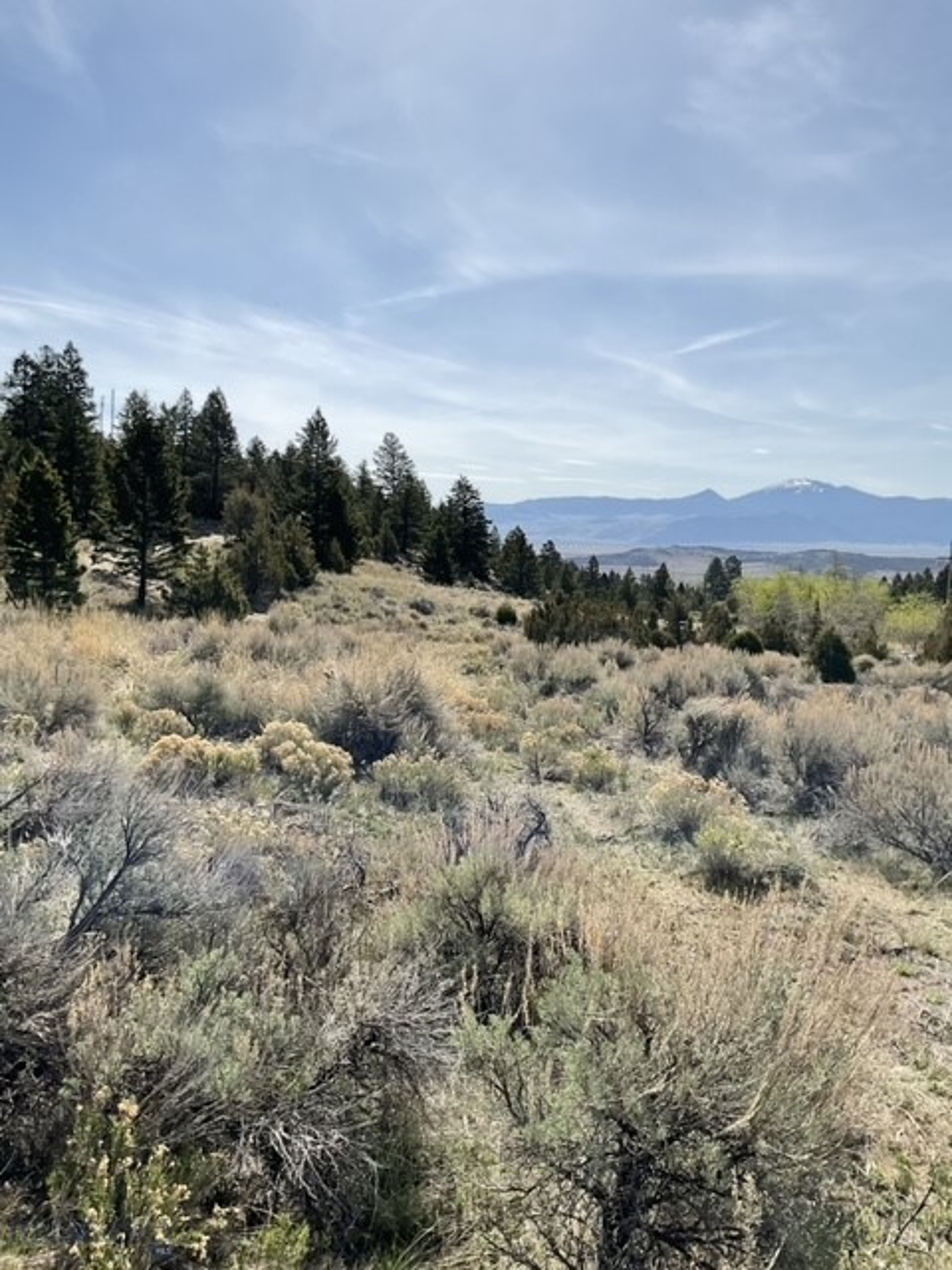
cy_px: 635
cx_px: 476
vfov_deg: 61.7
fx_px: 1063
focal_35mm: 29
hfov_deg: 48.2
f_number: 1.8
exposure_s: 1/3322
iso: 16
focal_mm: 3
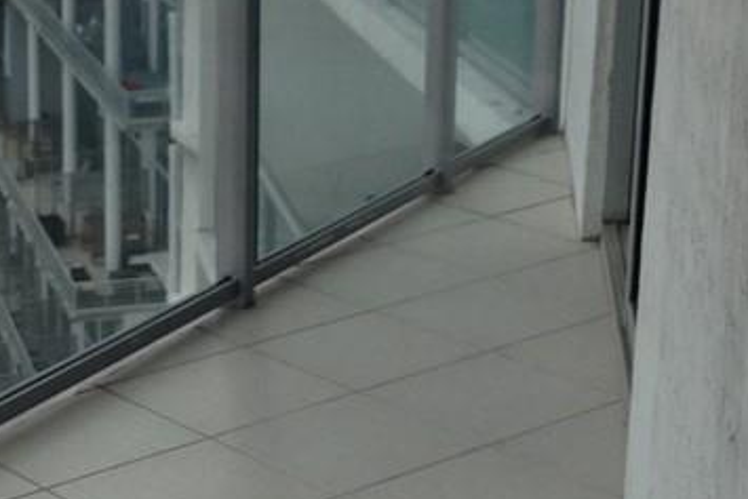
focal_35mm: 99
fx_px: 2058
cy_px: 158
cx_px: 219
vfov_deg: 13.8
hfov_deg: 20.5
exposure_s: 1/1323
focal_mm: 4.12
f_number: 2.4
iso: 50
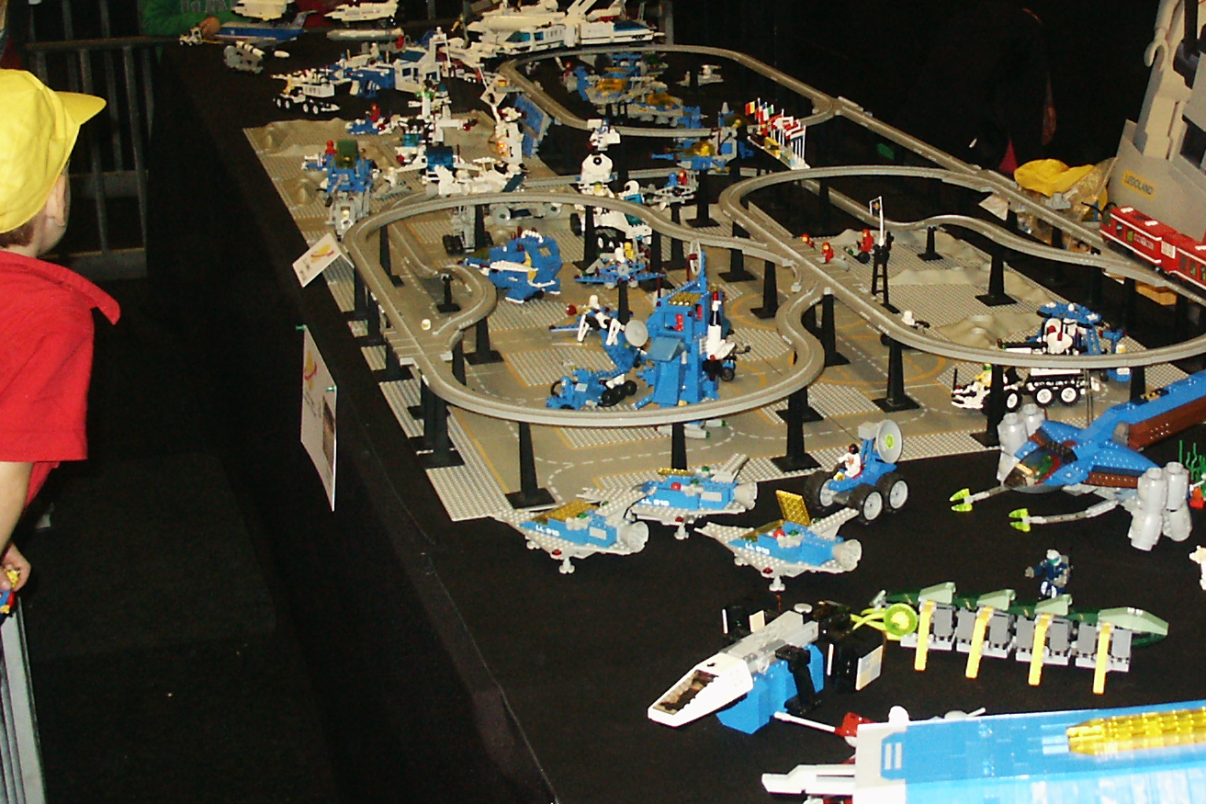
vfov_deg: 21.5
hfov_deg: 31.5
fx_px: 2110
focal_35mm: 63
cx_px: 840
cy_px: 261
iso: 200
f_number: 3
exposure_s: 1/45
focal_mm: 7.18
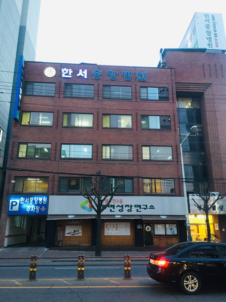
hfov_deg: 48.2
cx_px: 113
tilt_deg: +15.3
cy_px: 151
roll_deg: +0.4
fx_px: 252
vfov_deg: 61.7
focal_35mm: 29
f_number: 2.2
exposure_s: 1/30
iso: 200
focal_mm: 4.15
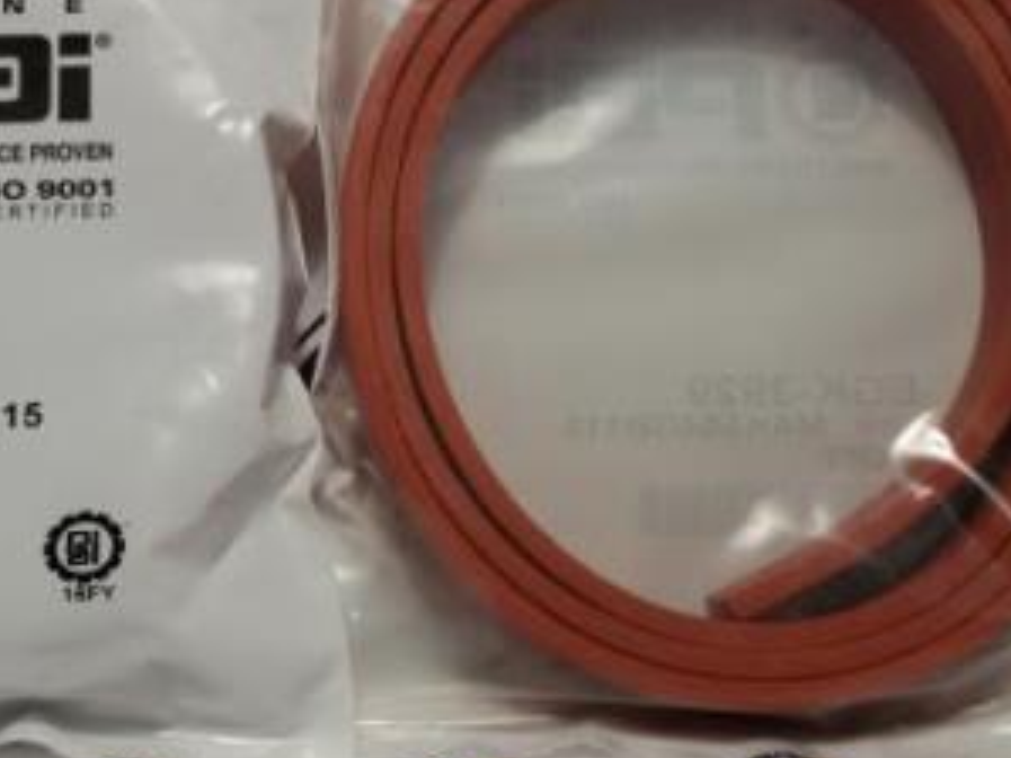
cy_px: 242
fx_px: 1635
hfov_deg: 33.9
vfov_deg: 25.9
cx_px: 308
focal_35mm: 56
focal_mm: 2.93
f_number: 2.4
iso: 64
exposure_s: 1/33
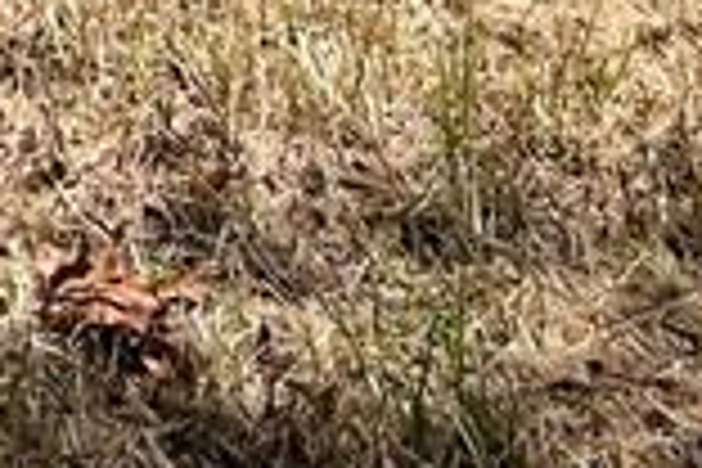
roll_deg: +0.0
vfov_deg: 6.9
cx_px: -603
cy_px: -986
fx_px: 3451
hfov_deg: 10.8
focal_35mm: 177
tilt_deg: -1.5
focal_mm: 5.7
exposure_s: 1/5076
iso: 50
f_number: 1.5
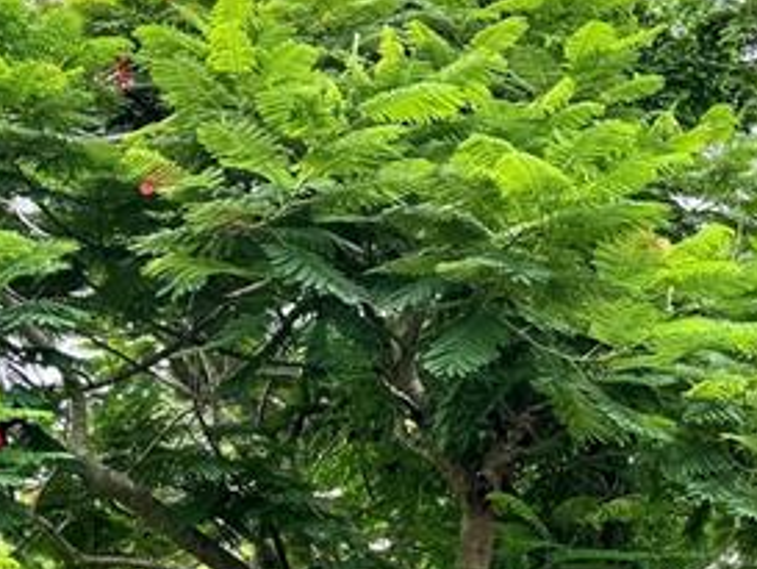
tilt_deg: +2.7
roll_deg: +0.4
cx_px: 507
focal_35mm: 90
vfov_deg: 15.1
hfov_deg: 21.7
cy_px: 872
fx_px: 1969
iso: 80
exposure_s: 1/368
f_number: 1.78
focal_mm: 6.76
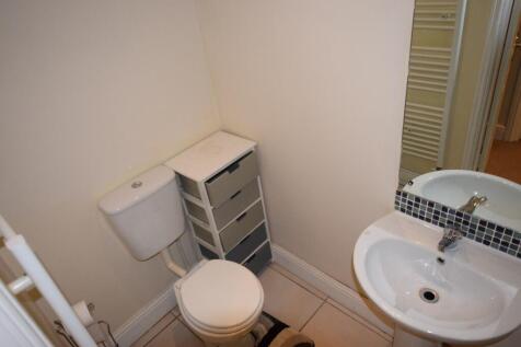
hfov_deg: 70.5
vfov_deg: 50.4
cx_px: 260
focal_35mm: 26
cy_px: 174
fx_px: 369
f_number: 4.5
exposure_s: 1/80
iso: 800
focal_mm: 17
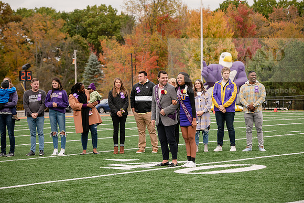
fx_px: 861
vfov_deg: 13.4
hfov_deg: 20.0
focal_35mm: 102
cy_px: 102
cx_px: 152
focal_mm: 102
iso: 320
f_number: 4.5
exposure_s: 1/1250
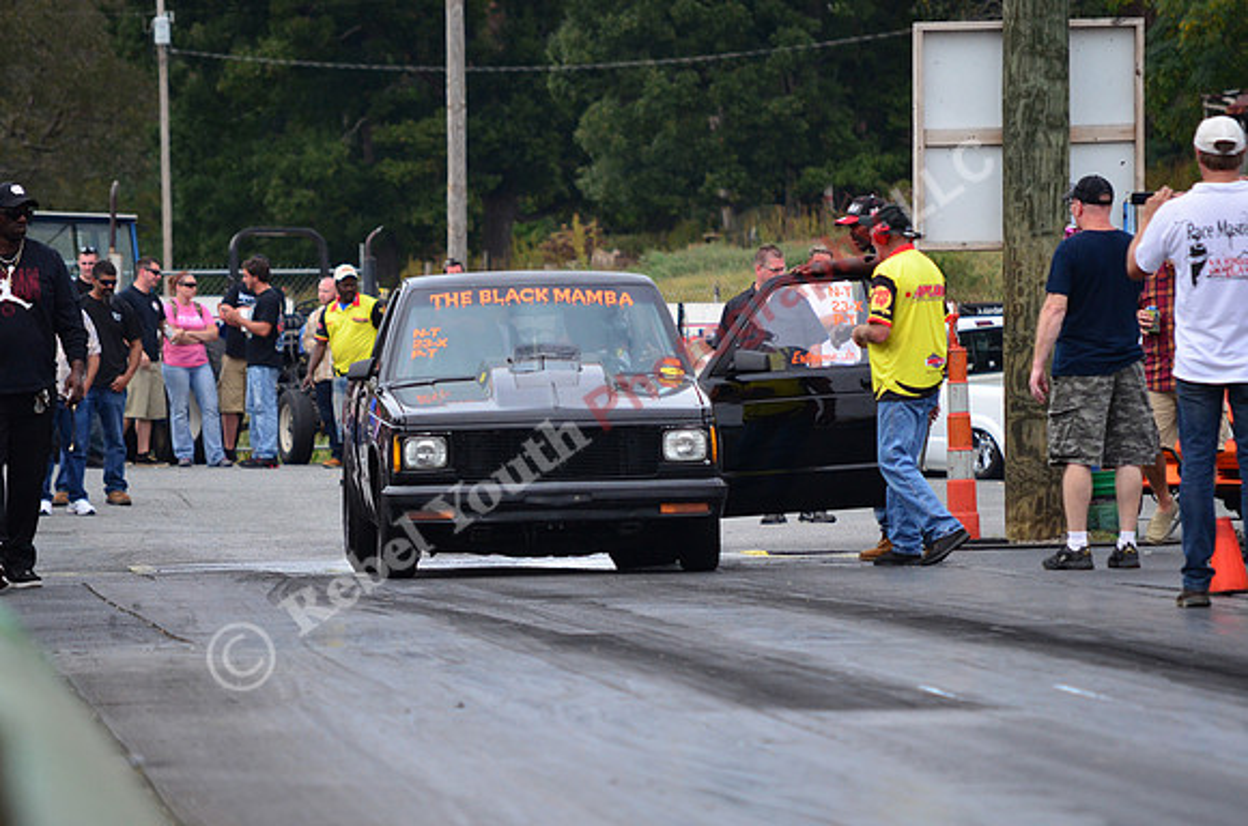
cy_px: 413
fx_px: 10377
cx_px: 624
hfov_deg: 6.9
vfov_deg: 4.6
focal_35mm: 300
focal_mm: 200
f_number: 5.6
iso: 1000
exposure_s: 1/1000
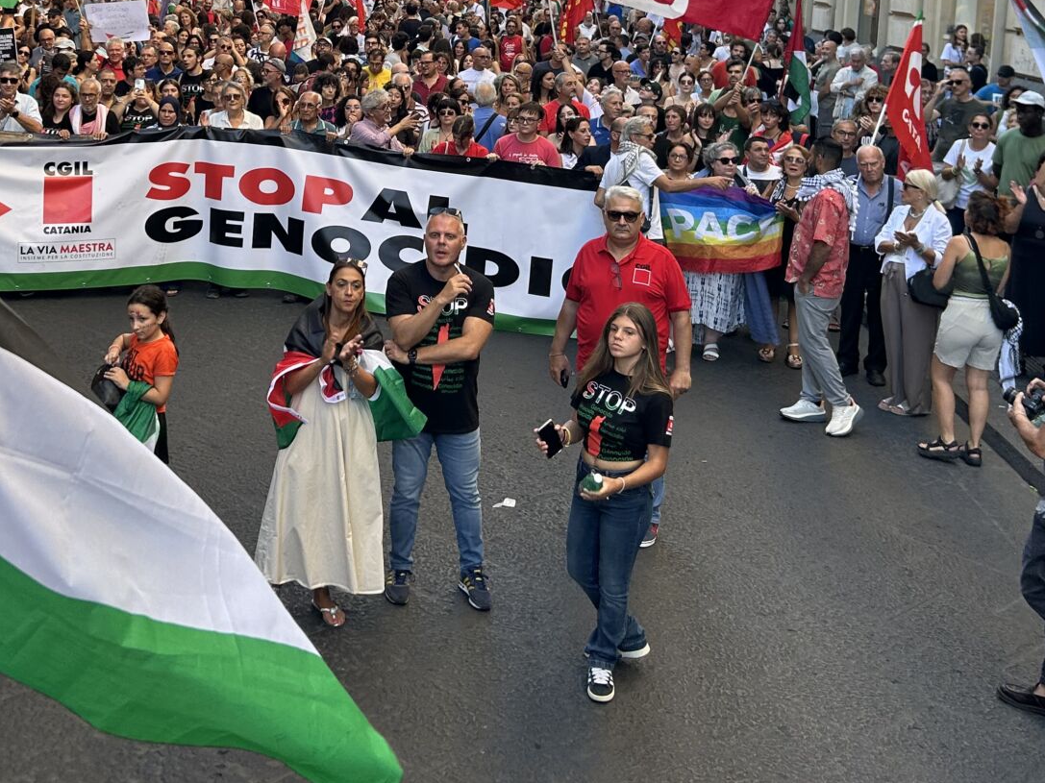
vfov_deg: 28.4
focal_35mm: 49
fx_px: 1479
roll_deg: -1.9
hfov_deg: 38.4
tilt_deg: -4.6
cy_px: 62
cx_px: 337
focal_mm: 5.7
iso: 50
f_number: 1.5
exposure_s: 1/298
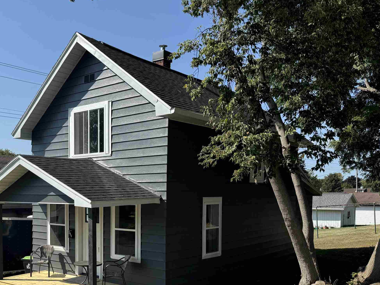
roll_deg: +0.5
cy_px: 217
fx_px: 417
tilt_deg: -3.8
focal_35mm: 38
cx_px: 100
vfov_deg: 36.7
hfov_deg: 47.3
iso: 80
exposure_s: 1/4049
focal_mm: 6.76
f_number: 1.78
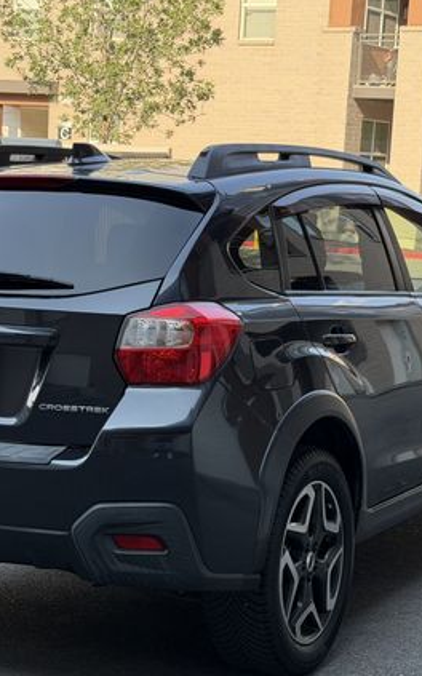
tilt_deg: -8.0
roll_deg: -3.1
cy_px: 369
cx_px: 176
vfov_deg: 26.8
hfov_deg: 16.9
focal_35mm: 77
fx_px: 1418
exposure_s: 1/646
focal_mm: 6.76
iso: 100
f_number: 1.78
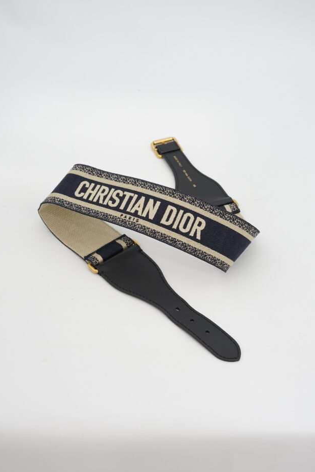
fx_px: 722
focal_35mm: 55
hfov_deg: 24.6
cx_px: 160
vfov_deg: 36.2
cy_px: 235
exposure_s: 1/15
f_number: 6.3
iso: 640
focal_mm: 50
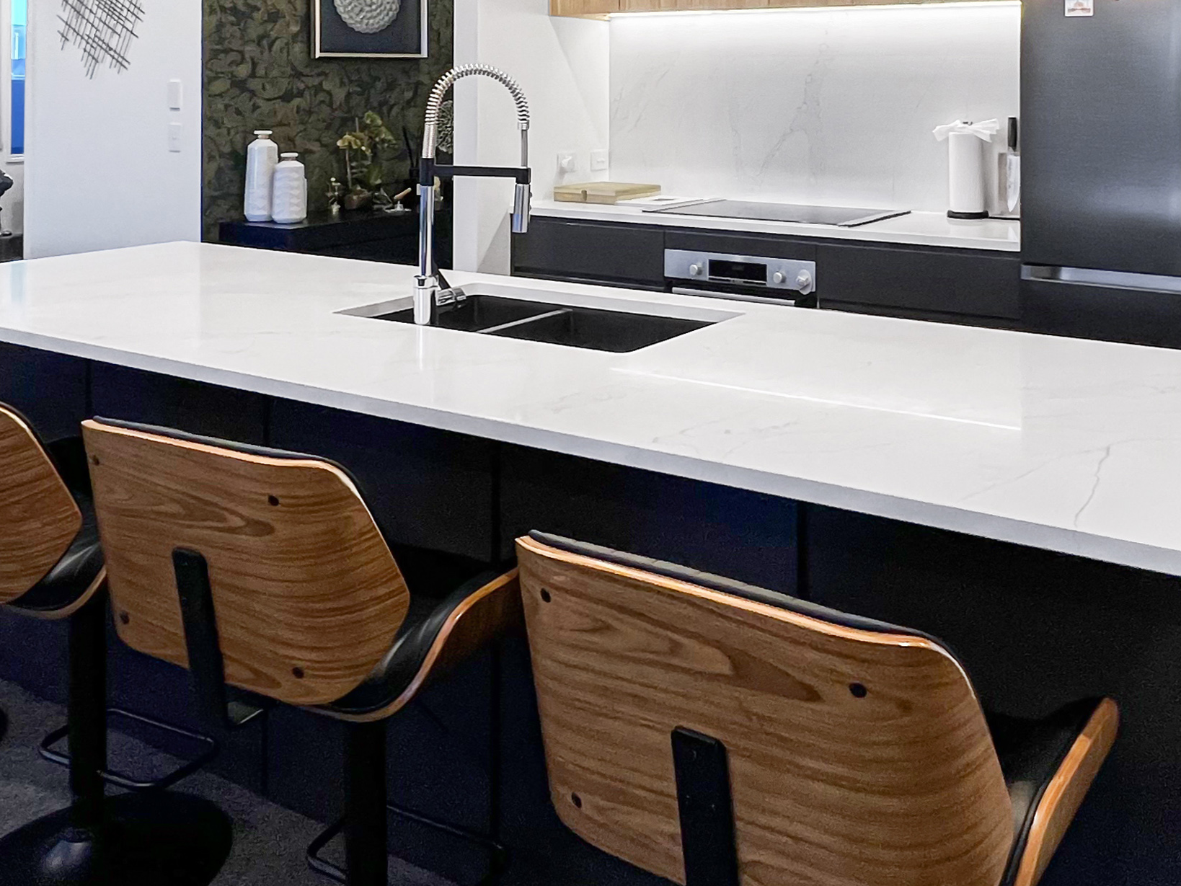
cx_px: 772
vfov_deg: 40.2
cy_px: 58
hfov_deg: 55.8
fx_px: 1092
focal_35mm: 32
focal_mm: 1.57
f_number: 1.8
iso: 160
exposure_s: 1/100
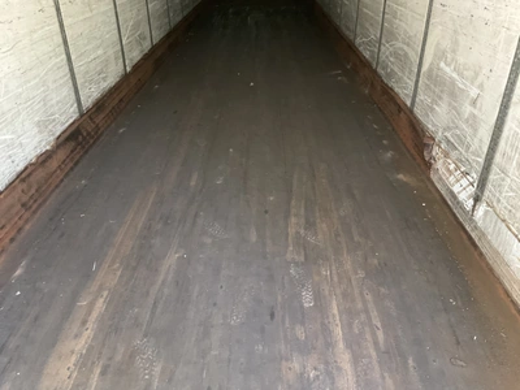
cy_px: 195
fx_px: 436
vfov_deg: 48.2
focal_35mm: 29
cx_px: 260
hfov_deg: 61.7
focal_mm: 3
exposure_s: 1/59
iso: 320
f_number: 1.8
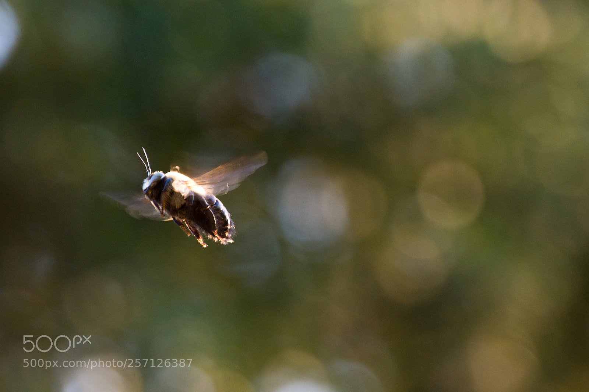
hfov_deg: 10.2
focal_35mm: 202
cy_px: 196
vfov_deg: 6.8
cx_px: 294
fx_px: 3312
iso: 500
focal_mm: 135
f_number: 8
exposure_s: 1/160
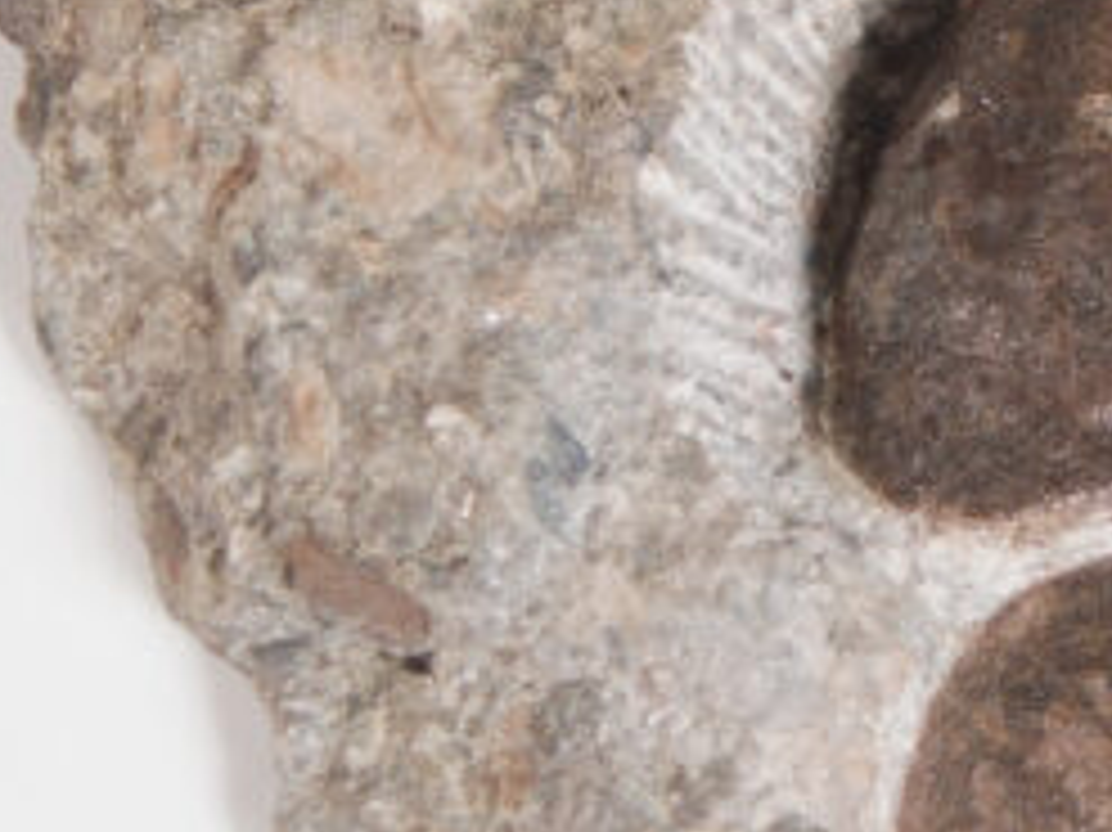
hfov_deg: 8.4
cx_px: 1297
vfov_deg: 6.4
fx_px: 7481
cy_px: 288
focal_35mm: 233
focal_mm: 14.2
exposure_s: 1/100
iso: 125
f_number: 4.4
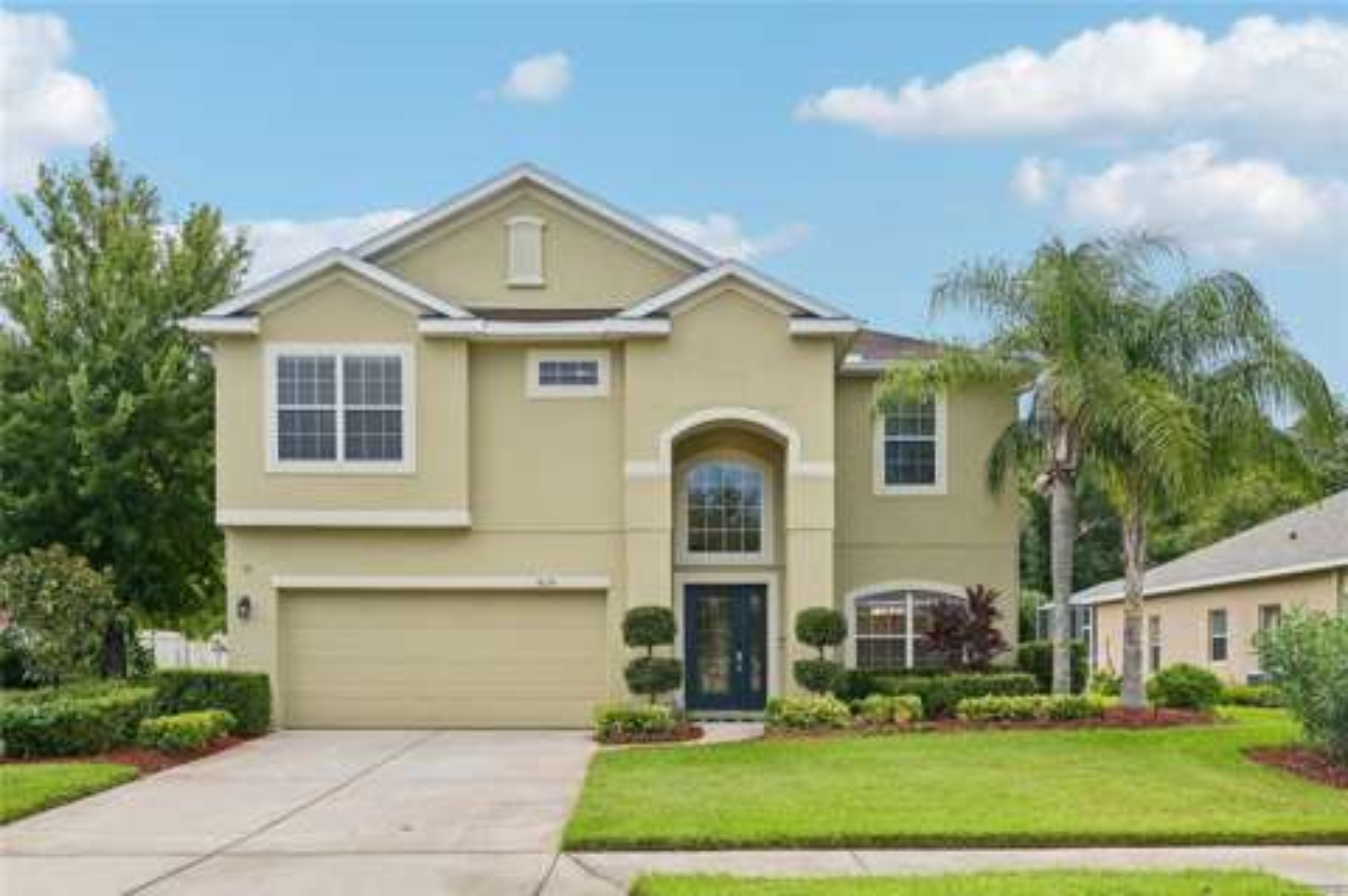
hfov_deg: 62.0
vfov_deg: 43.5
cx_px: 674
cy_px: 448
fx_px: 1122
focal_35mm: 30
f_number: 6.3
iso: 400
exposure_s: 1/1000
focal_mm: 30
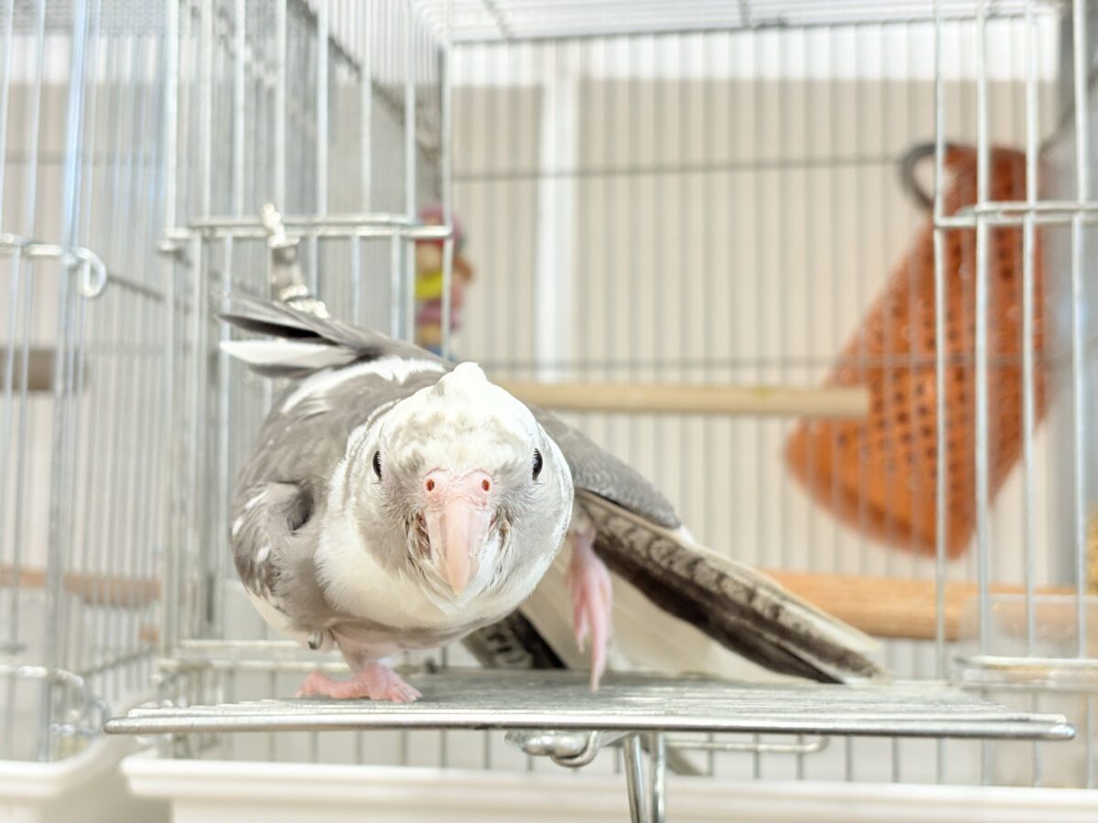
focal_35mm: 52
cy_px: 412
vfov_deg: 28.0
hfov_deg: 36.8
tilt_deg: +4.1
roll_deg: -0.3
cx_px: 549
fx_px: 1649
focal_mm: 5.96
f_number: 1.6
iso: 80
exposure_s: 1/50
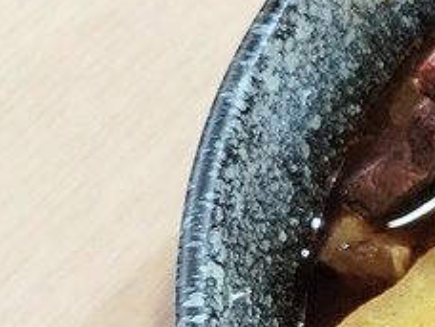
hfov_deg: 11.3
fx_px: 1722
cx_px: 1128
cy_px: 224
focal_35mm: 137
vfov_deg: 10.8
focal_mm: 5.4
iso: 640
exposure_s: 1/30
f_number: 1.8
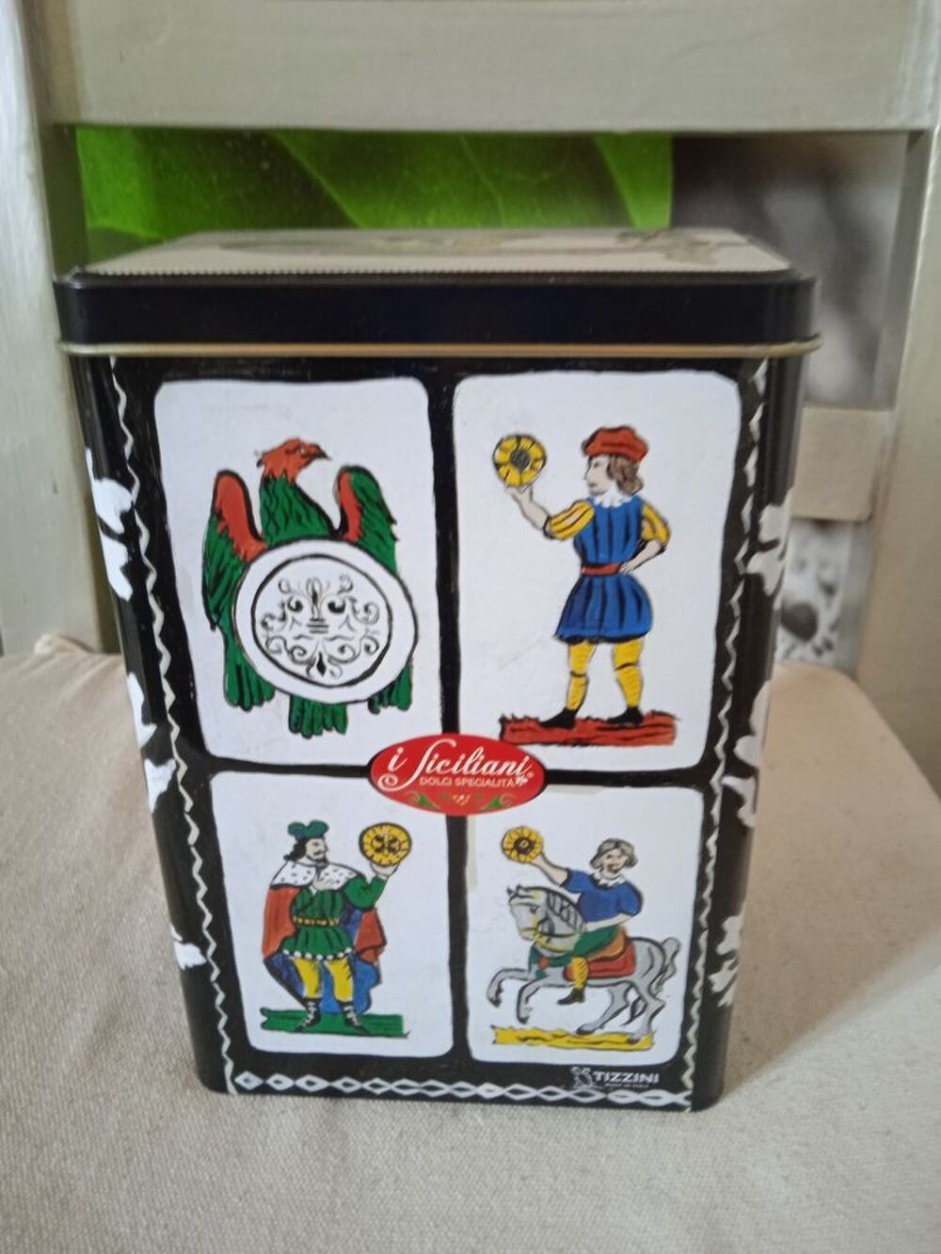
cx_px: 470
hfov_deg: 49.8
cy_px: 627
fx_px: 1015
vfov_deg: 63.4
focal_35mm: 28
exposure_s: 1/16.7
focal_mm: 3.43
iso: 782
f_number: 2.2
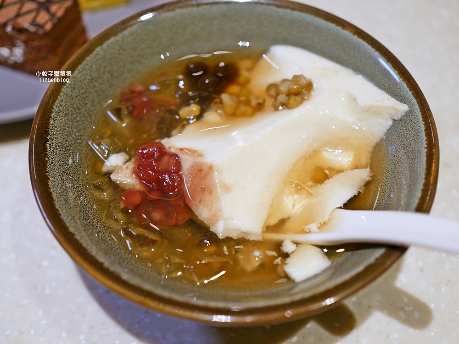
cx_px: 230
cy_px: 172
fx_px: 663
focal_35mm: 50
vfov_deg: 29.1
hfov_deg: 38.2
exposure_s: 1/80
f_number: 1.8
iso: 200
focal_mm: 25
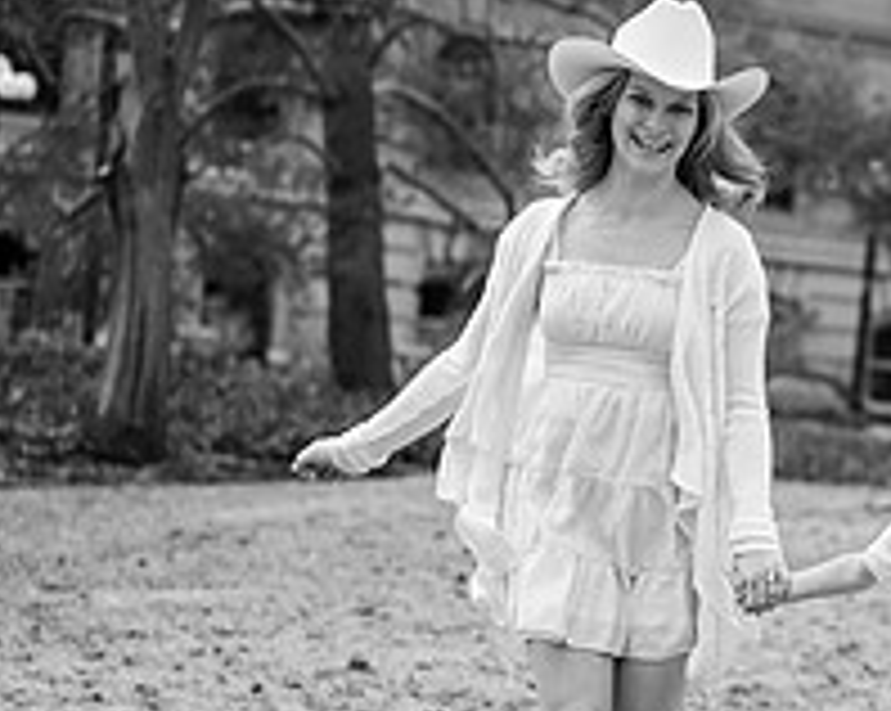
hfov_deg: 11.4
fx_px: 4320
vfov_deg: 9.4
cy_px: 637
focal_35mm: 164
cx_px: 1219
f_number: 2
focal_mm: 50
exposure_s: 1/2500
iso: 100
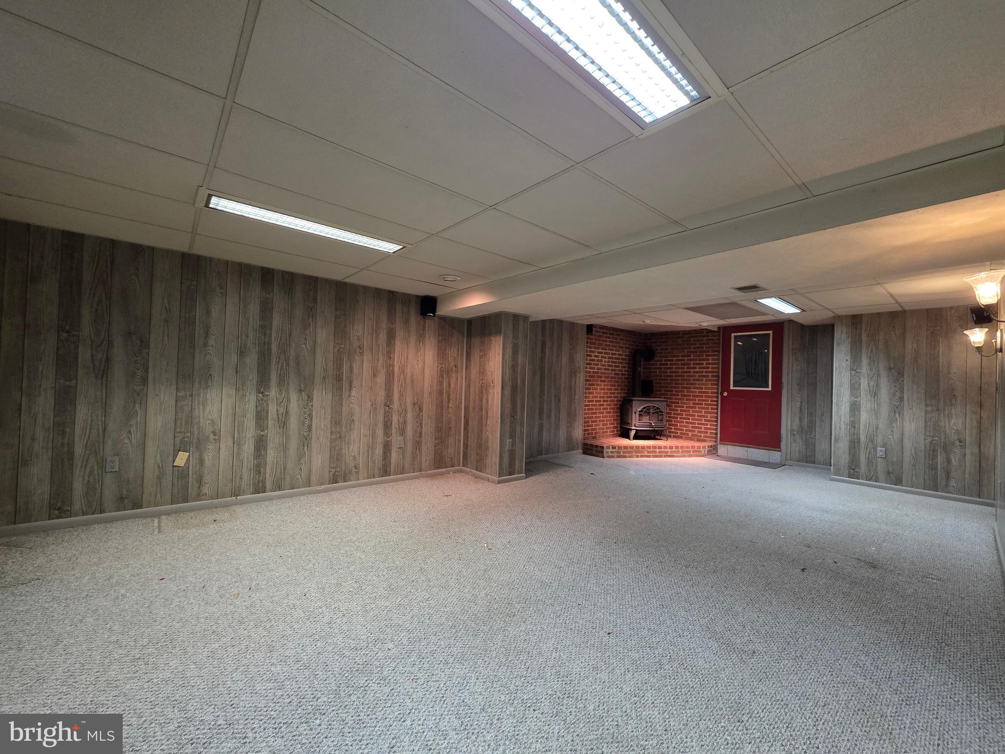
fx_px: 377
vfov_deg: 89.9
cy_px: 377
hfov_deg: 106.2
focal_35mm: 13
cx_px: 502
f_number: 1.9
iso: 320
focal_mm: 2.2
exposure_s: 1/60
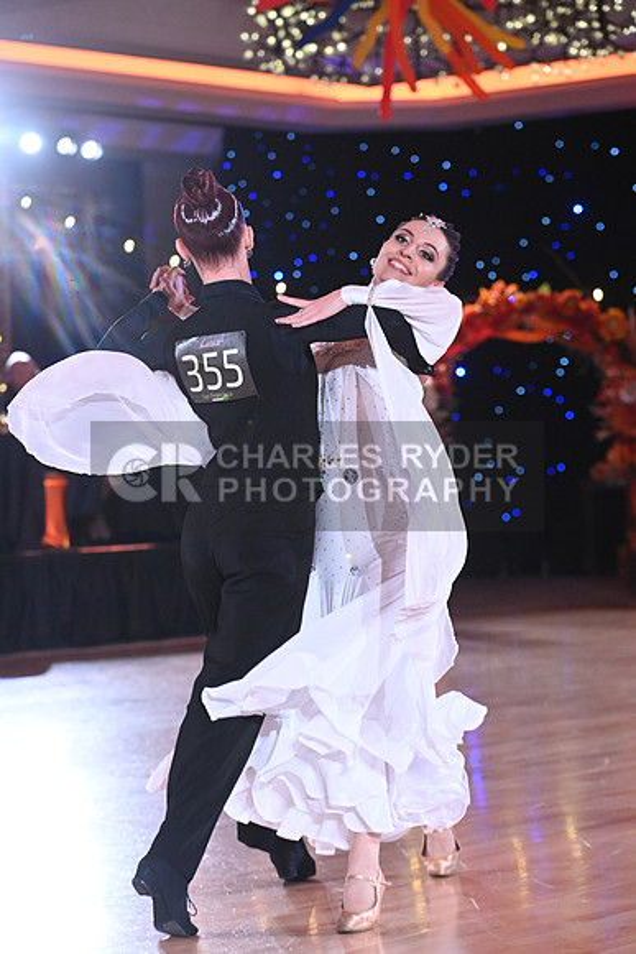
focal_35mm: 110
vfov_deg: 18.6
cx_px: 318
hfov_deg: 12.5
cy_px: 477
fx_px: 2913
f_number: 5.6
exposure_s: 1/400
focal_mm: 110
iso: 5000
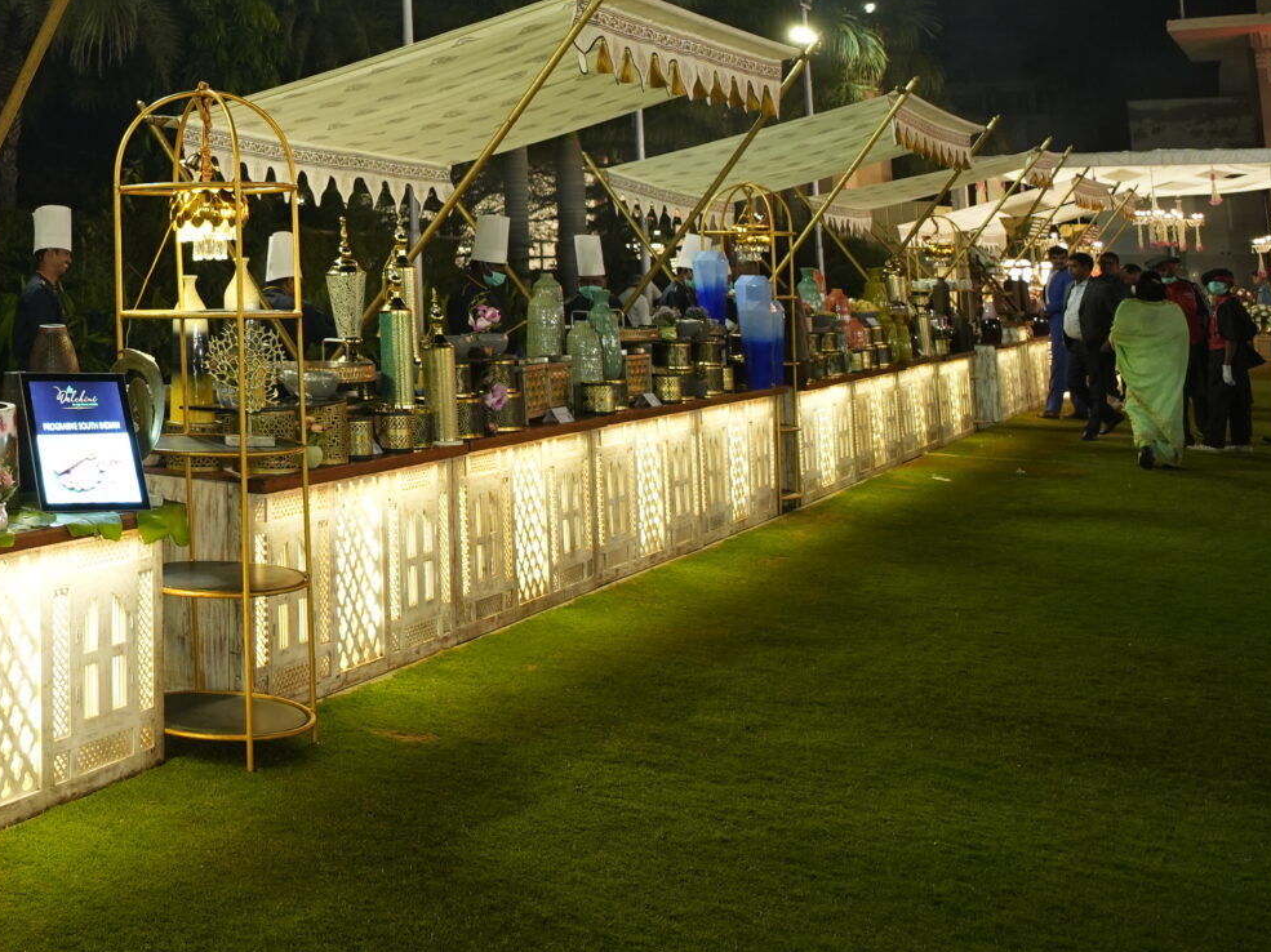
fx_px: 1652
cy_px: 43
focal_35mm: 45
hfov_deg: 35.4
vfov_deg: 30.3
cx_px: -160
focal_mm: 18
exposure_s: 1/125
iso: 800
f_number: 2.8
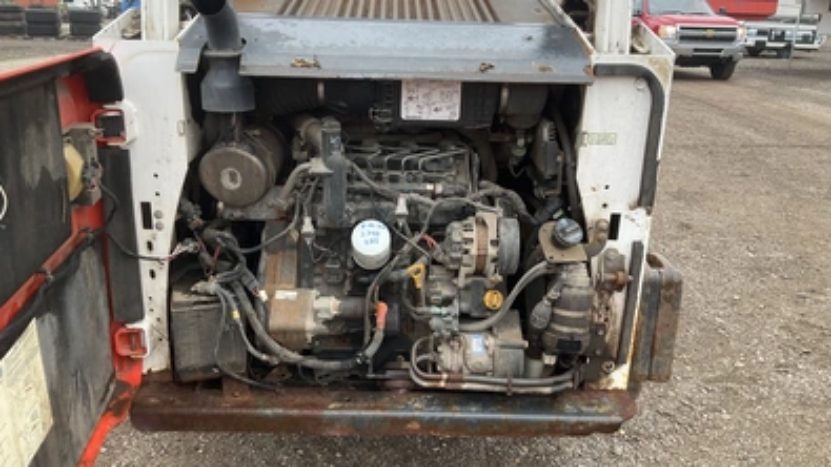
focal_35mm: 32
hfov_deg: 61.0
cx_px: 412
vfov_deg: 36.7
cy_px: 227
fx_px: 705
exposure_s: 1/139
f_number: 1.8
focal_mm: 3
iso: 25
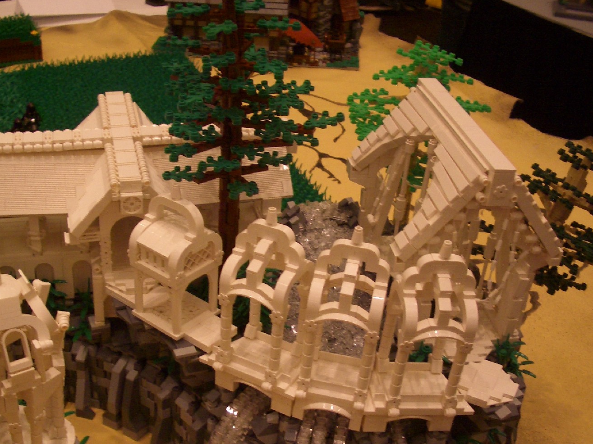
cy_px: 275
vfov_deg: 31.4
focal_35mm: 46
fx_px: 788
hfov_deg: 41.1
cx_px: 253
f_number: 2.6
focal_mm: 5.8
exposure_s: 1/60
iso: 100
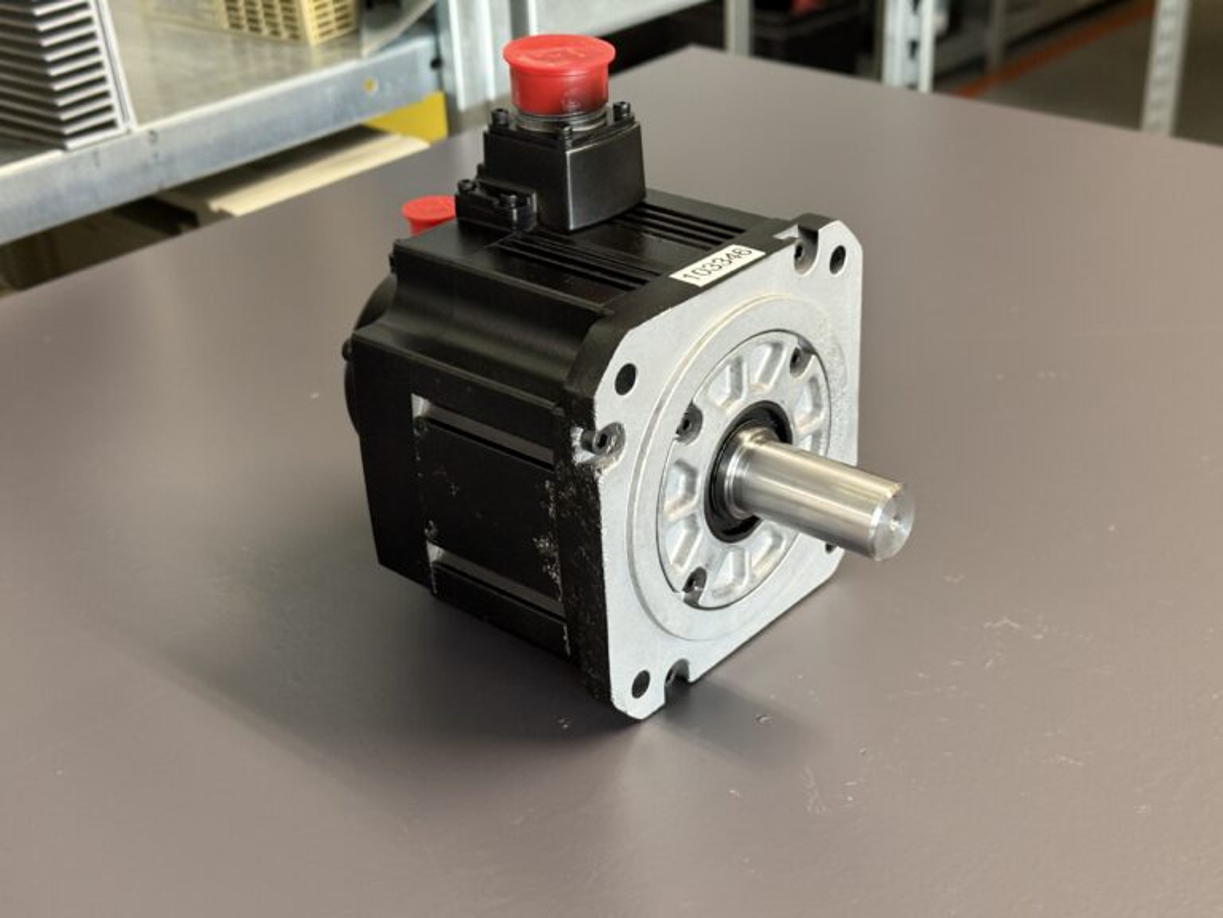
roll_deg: +1.1
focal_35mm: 48
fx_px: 1696
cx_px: 612
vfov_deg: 30.3
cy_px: 459
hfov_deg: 39.7
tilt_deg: -28.4
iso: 200
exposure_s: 1/33
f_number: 1.78
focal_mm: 6.76
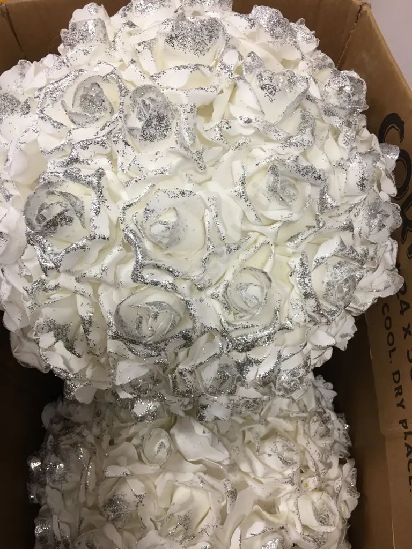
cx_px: 206
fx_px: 460
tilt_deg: -66.0
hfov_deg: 48.2
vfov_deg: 61.7
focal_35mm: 29
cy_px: 274
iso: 50
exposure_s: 1/17
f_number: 2.2
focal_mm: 4.15
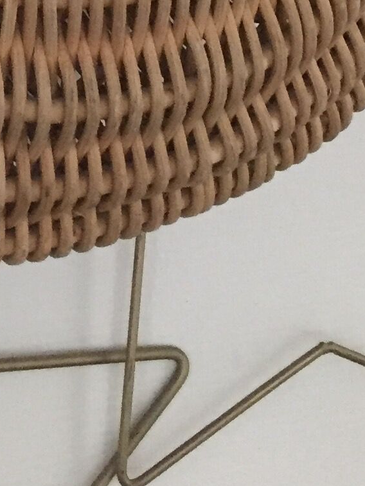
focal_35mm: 125
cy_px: -453
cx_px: -118
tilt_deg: +9.0
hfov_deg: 11.5
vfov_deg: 13.7
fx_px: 1757
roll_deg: +3.6
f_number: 2.2
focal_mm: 4.15
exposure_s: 1/20
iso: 250
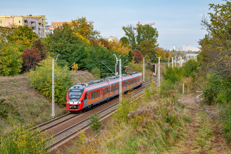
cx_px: 116
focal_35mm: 68
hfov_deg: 29.7
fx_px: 436
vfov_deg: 20.0
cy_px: 77
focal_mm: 68
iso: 400
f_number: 8
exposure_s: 1/400
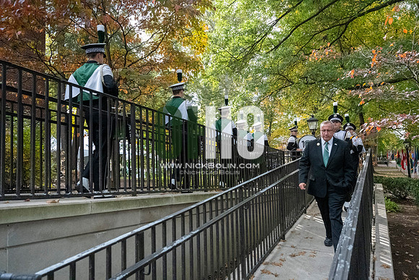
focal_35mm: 24
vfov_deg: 52.2
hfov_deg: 72.6
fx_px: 285
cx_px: 210
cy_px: 140
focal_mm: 24.5
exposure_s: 1/8000
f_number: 4
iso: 12800
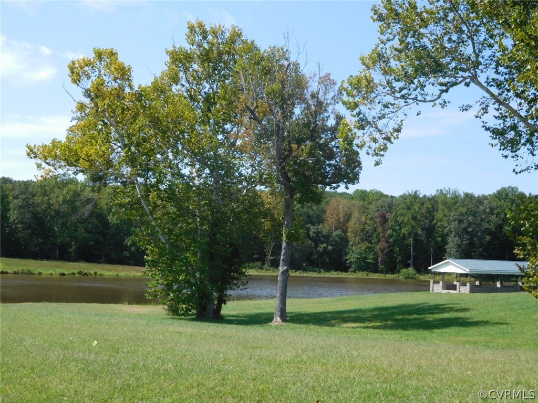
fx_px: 699
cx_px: 269
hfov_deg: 42.1
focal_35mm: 45
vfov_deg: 32.2
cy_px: 202
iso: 125
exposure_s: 1/640
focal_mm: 8
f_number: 4
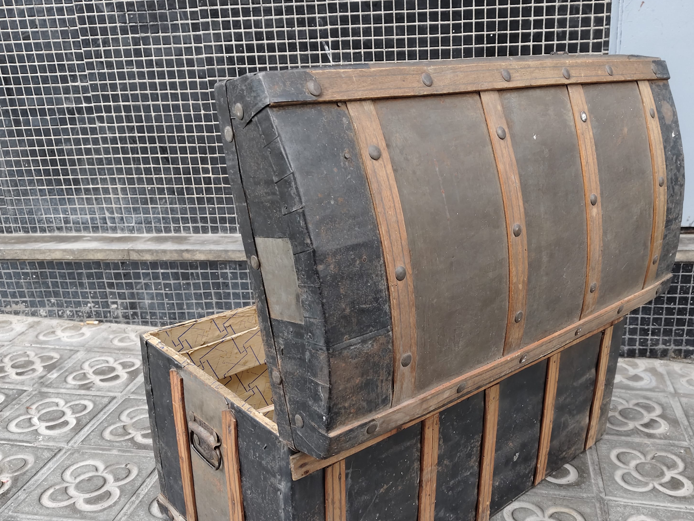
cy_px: 324
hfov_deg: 53.5
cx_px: 421
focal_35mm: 34
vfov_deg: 41.5
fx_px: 682
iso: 334
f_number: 1.88
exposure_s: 1/120
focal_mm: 5.56
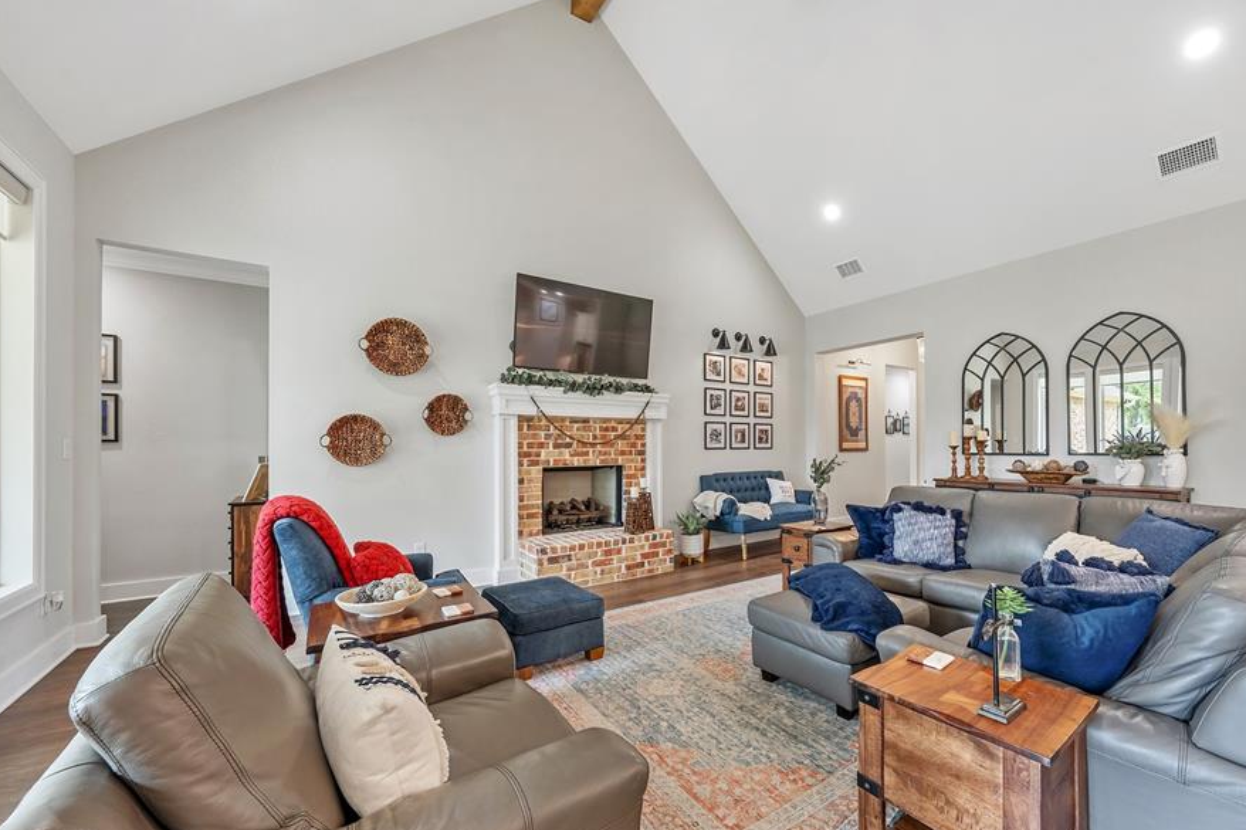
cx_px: 667
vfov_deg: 81.1
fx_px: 484
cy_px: 438
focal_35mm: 14
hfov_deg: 104.1
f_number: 8
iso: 800
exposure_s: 1/10
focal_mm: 12
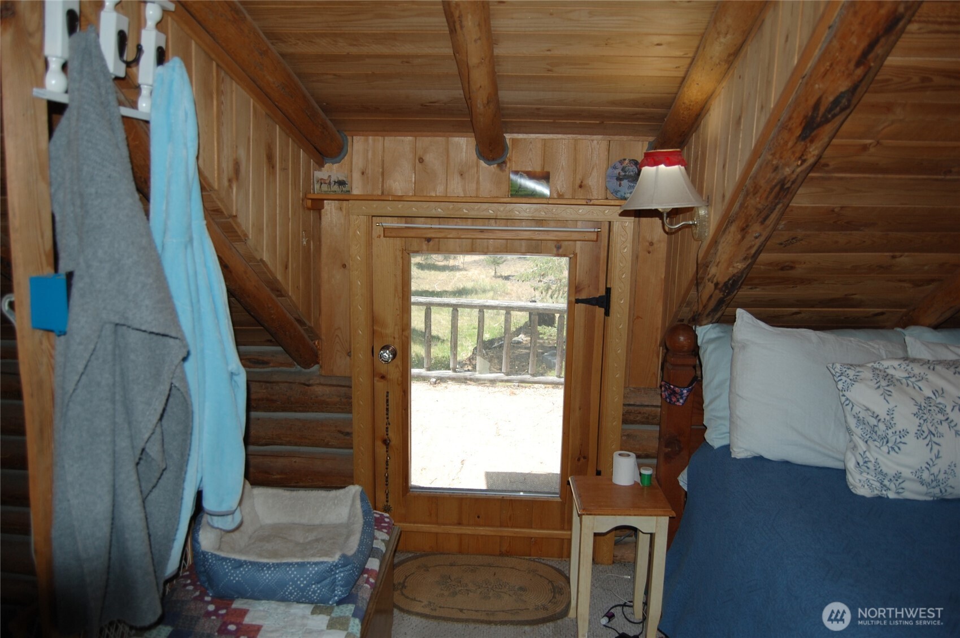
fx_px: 719
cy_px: 319
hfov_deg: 67.4
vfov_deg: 47.8
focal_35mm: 27
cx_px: 480
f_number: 3.5
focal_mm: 18
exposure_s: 1/500
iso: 250
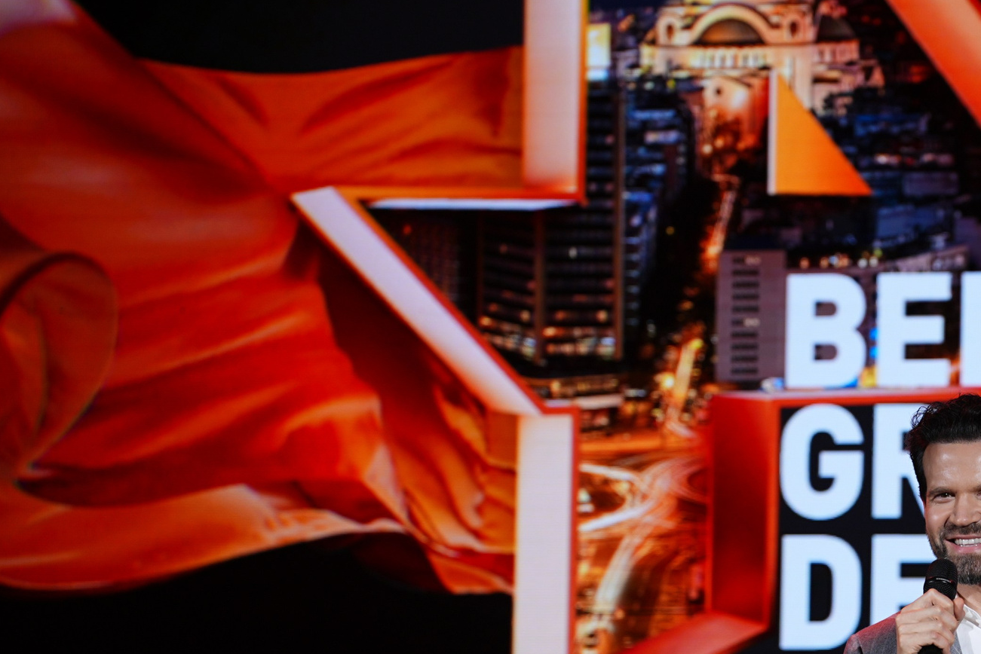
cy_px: 489
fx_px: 8149
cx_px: 958
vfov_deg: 4.6
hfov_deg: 6.9
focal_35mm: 299
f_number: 2.8
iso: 400
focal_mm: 152
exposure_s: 1/320
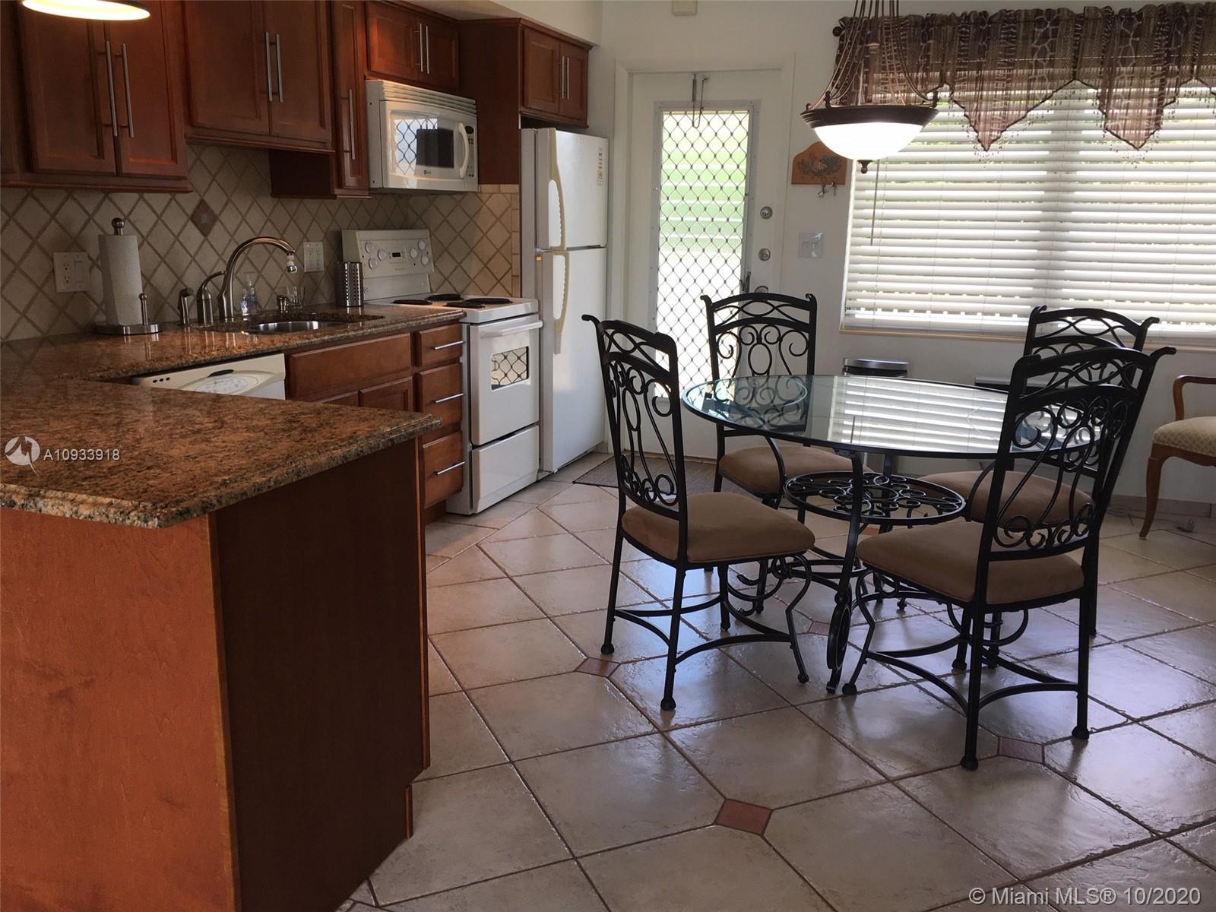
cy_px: 456
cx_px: 608
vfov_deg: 48.2
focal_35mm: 29
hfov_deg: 61.7
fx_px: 1019
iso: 32
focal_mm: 4.15
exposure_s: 1/60
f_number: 2.2
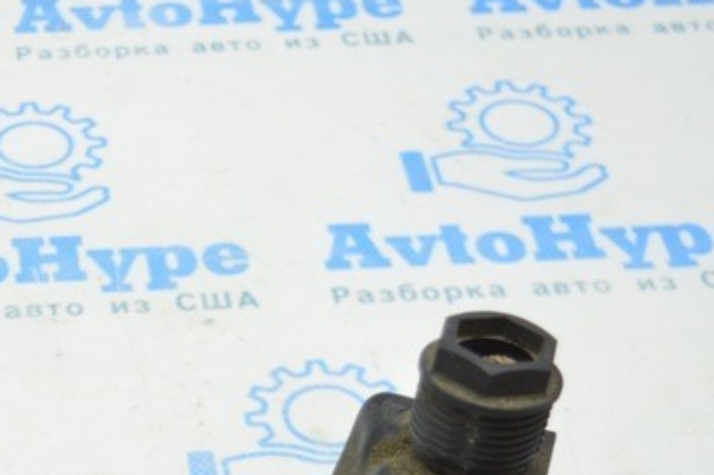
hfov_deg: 19.0
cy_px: 585
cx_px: -133
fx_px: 2021
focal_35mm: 102
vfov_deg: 13.0
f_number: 4
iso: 400
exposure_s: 1/40
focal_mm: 24
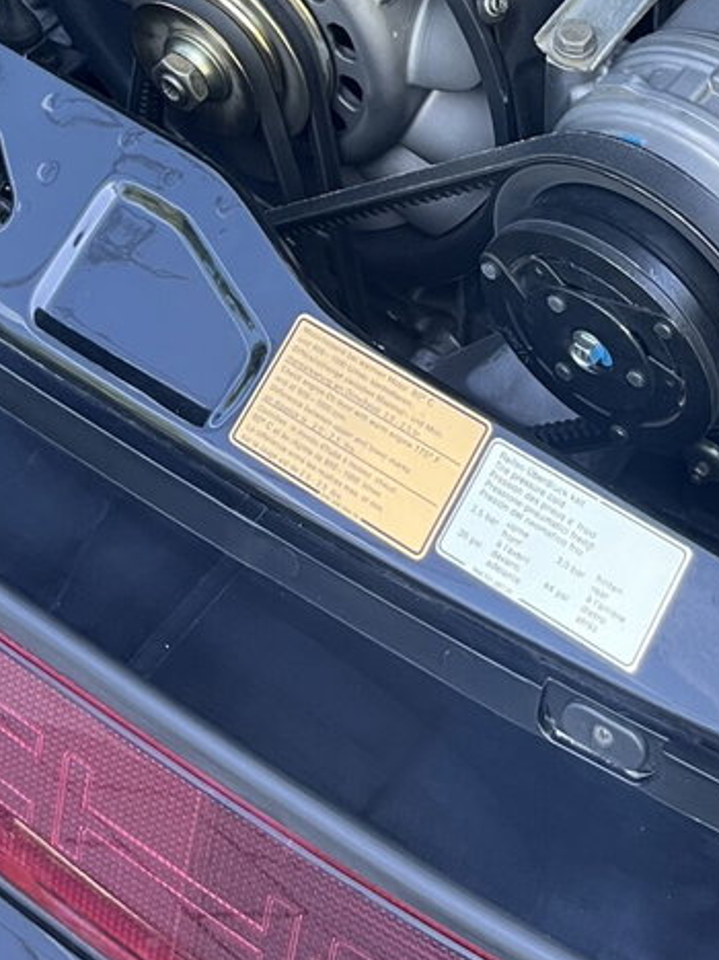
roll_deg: +5.4
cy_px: -297
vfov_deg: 22.8
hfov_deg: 19.3
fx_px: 2106
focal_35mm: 76
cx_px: 518
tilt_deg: -36.0
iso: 125
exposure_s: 1/73
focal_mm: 5.1
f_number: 1.6
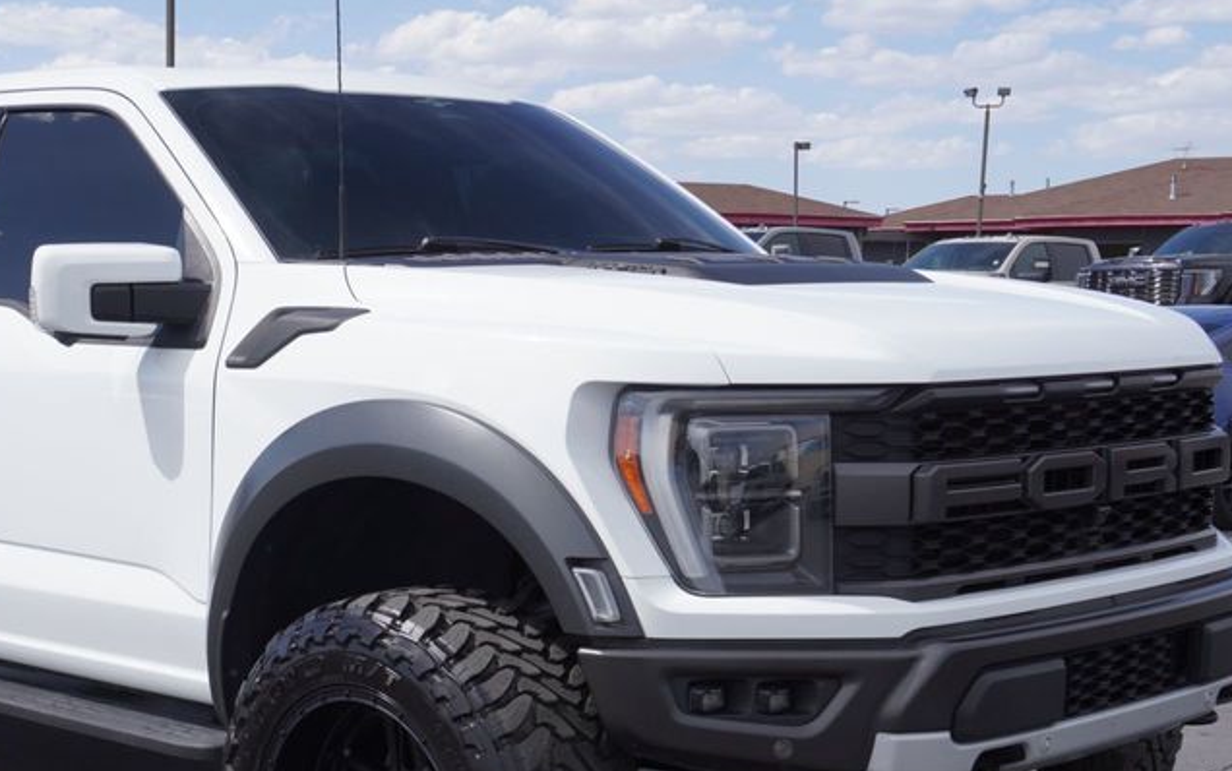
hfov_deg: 31.6
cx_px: 380
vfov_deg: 20.2
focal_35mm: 64
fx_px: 2150
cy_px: 585
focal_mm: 26
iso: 100
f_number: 8
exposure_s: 1/250
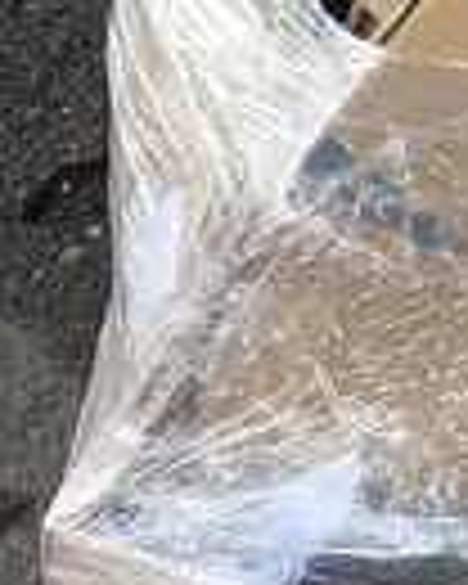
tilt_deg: -30.9
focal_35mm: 174
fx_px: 3013
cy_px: -65
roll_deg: +0.6
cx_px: 1246
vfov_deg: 10.9
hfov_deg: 8.0
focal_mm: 3.3
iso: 25
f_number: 2.4
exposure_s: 1/100
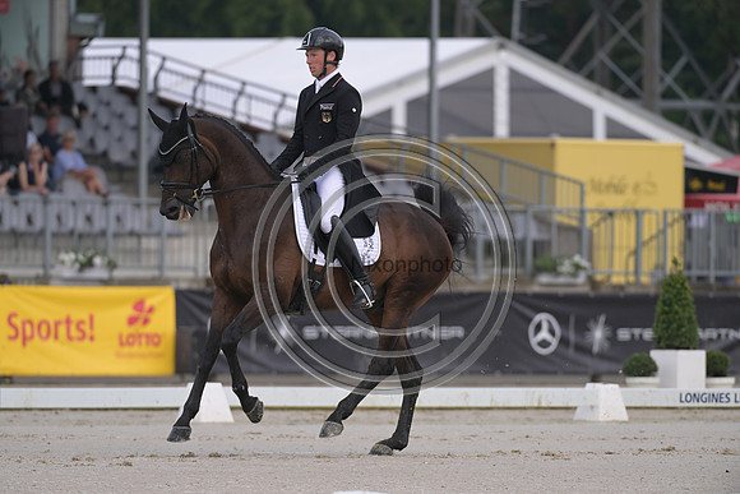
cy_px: 247
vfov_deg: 3.6
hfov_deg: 5.4
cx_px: 370
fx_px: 7813
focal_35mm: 380
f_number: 5
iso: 500
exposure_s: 1/1250
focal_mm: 380
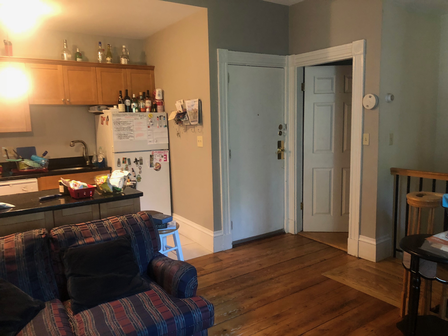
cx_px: 224
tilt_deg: -6.9
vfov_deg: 49.7
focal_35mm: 28
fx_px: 362
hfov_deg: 63.4
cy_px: 168
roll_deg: +1.0
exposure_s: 1/9
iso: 100
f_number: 1.8
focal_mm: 3.99
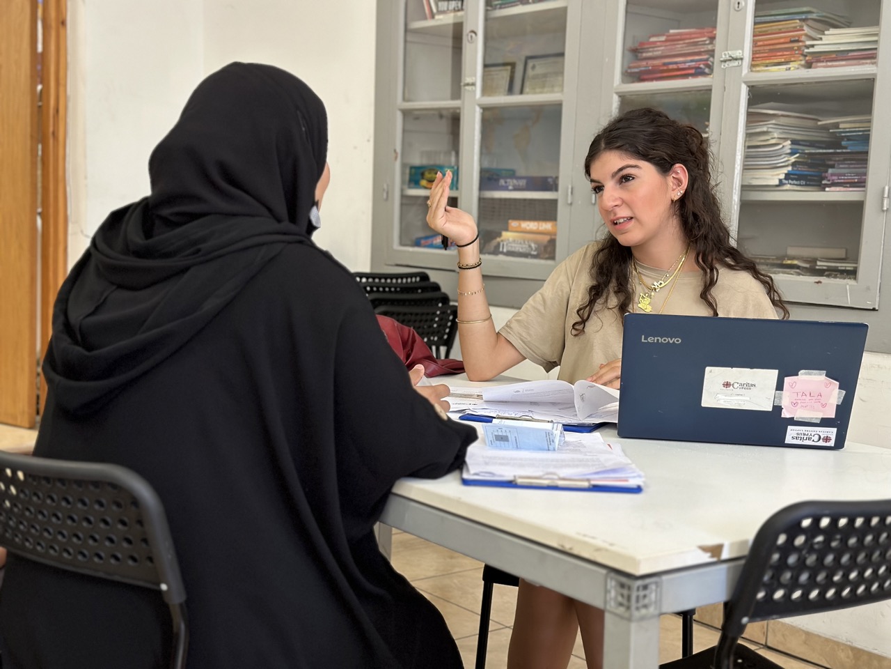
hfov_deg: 39.7
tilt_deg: -5.9
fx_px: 1235
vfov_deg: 30.3
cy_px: 334
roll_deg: -1.6
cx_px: 446
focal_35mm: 48
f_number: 1.78
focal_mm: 6.86
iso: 200
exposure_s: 1/50
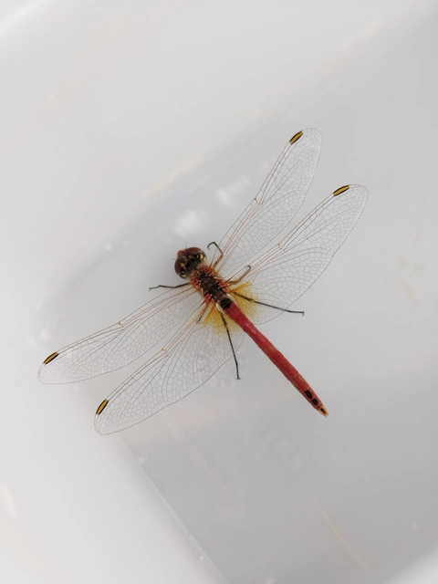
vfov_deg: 43.9
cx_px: 219
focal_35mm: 43
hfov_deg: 33.6
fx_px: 725
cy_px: 292
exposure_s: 1/50
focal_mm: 5.31
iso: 50
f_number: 1.7
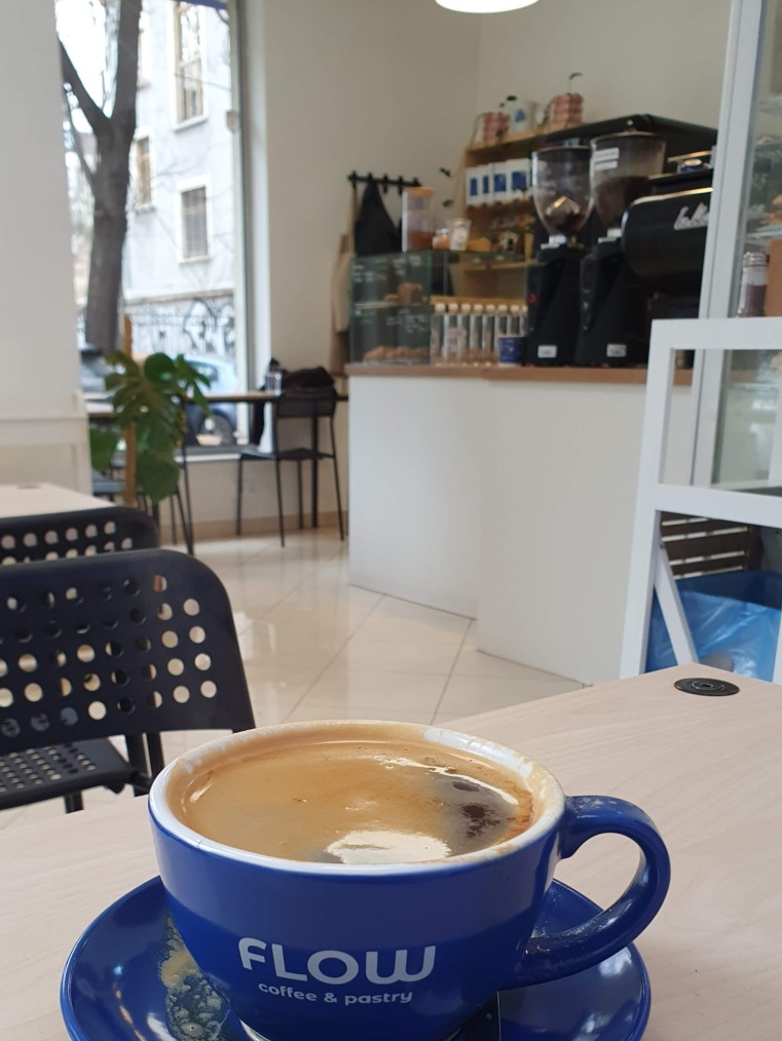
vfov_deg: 51.6
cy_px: 695
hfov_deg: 40.6
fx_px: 1054
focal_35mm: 35
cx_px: 329
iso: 125
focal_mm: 4.32
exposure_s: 1/100
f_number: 2.4
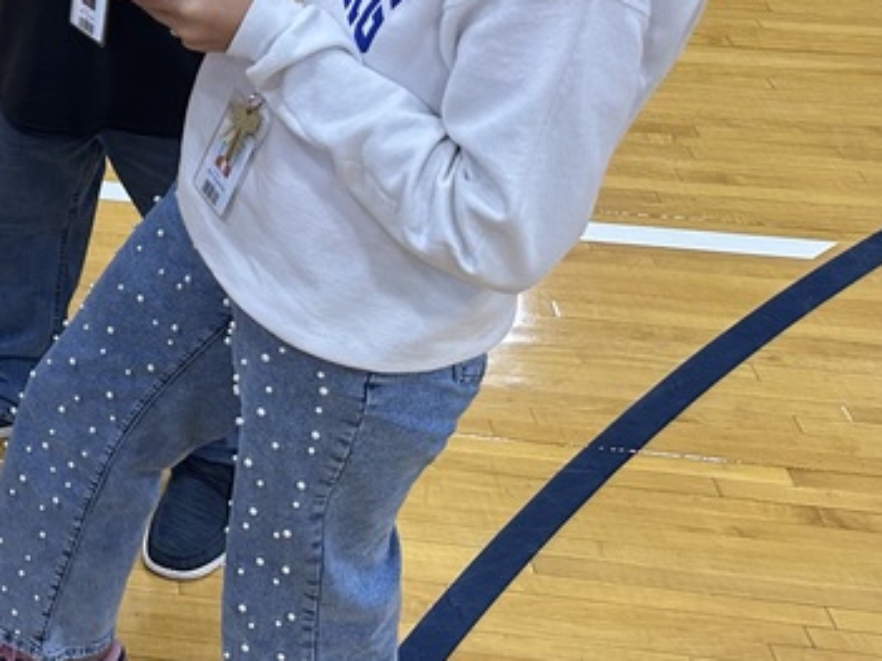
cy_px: -111
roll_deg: +2.6
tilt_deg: -27.9
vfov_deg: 19.8
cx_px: -397
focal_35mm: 70
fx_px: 1783
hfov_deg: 23.1
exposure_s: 1/60
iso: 125
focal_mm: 6.86
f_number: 1.78
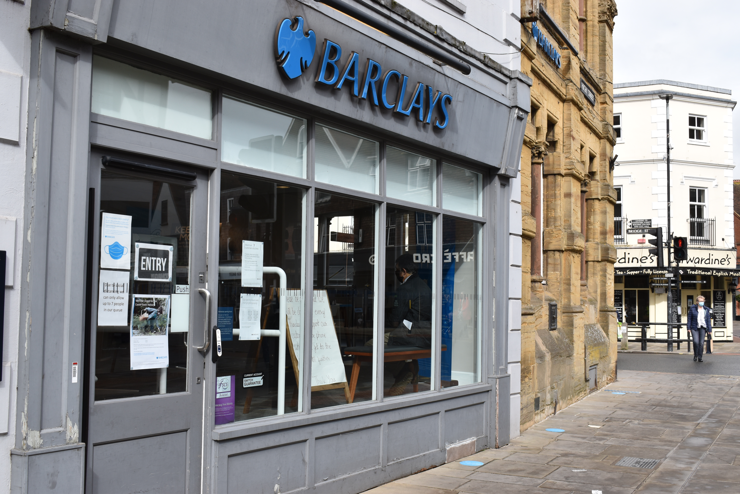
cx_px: 370
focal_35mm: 42
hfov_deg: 46.4
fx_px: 863
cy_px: 247
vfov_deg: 31.9
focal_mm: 28
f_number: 8
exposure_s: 1/250
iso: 180
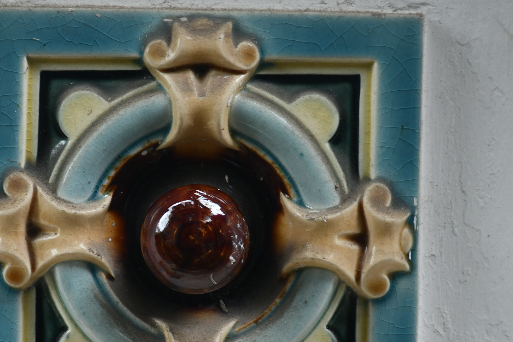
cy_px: 227
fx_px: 2793
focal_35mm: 196
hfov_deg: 10.5
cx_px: 184
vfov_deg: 7.0
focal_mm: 80
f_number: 5.3
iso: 400
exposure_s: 1/125
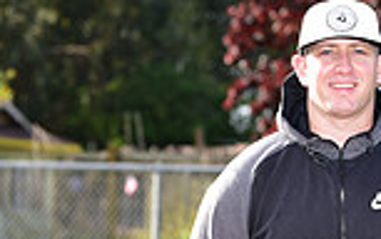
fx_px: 3805
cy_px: 400
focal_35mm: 366
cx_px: 217
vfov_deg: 3.6
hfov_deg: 5.7
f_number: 4.5
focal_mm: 95
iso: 80
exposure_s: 1/200
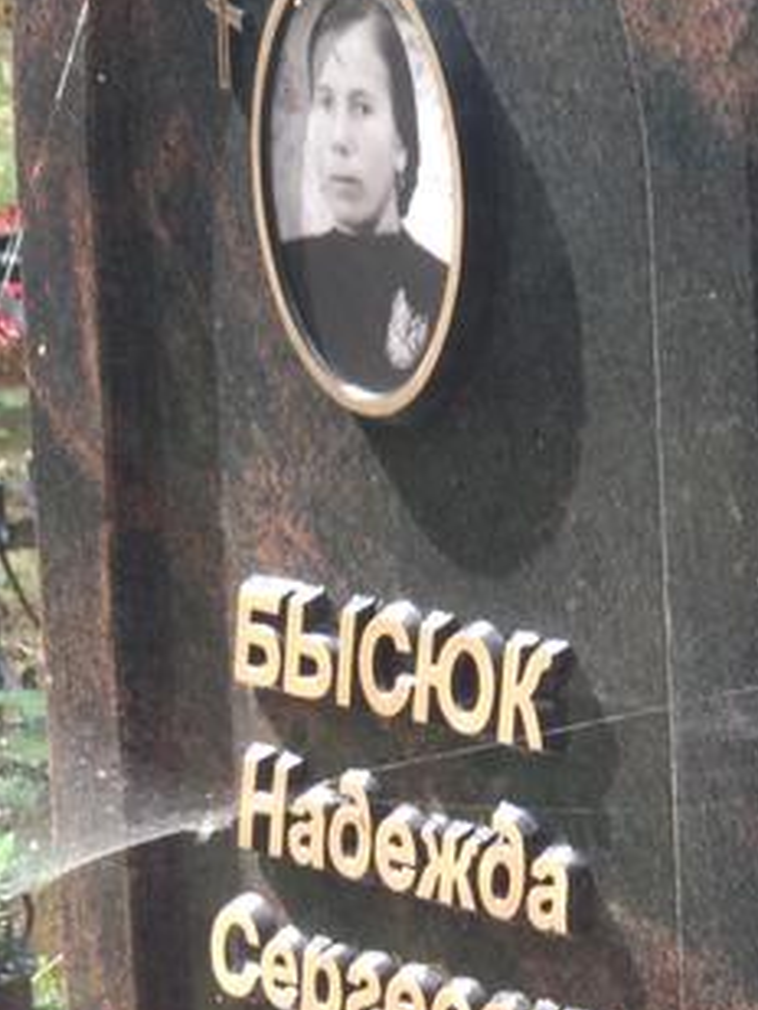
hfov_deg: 14.6
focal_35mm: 101
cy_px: 886
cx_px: 470
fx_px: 2947
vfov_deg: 19.1
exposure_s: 1/60
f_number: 2.6
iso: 160
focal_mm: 5.99
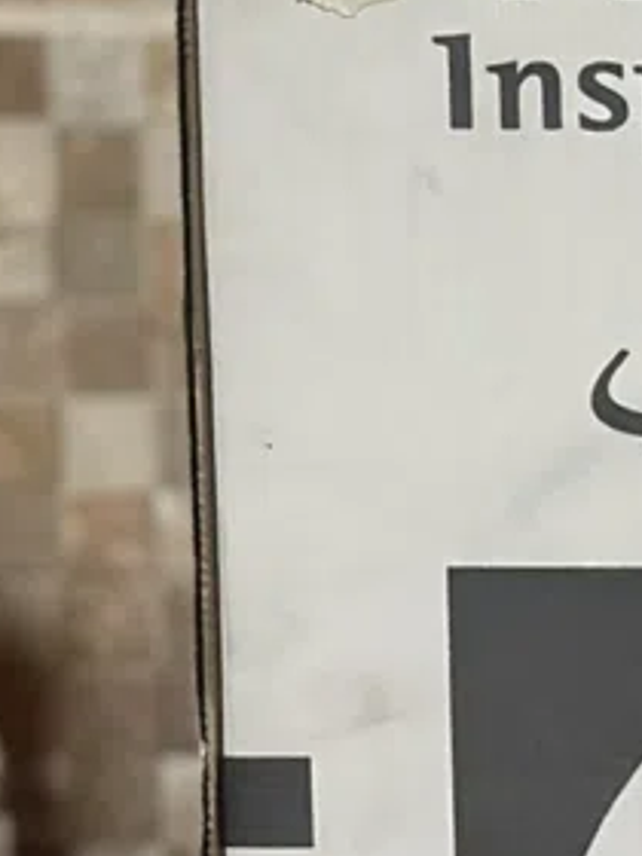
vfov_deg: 8.3
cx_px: 1507
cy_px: 1273
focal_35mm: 234
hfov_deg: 6.1
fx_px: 5786
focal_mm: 6.86
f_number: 1.78
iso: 400
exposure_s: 1/59
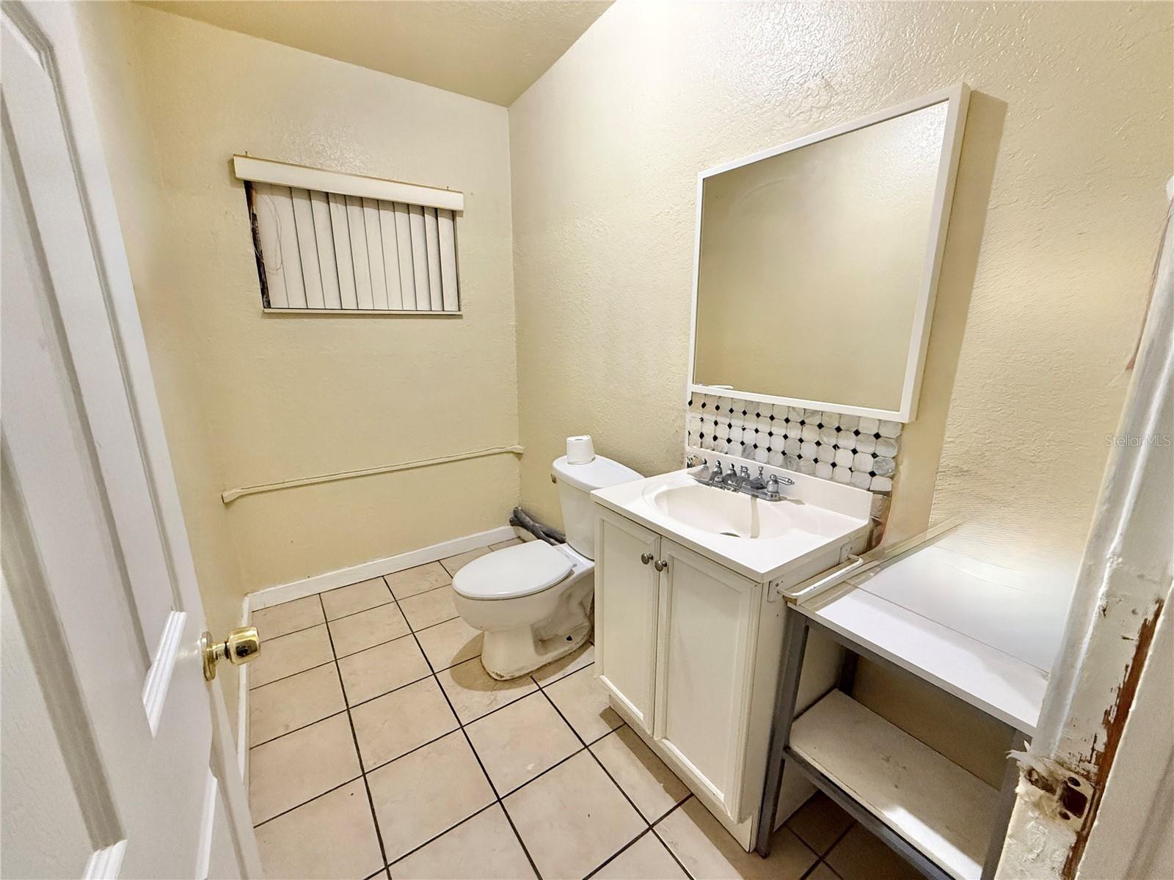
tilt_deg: -13.3
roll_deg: +0.1
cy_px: 440
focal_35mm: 14
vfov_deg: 85.7
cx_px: 587
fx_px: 475
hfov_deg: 102.1
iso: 640
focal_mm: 2.22
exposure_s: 1/60
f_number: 2.2
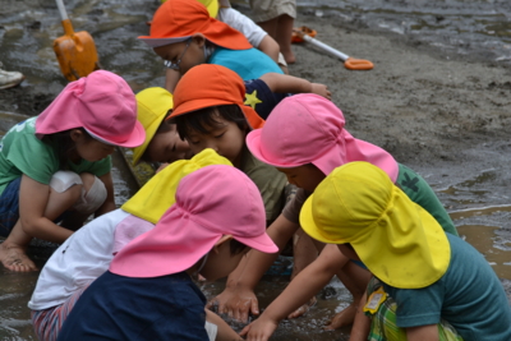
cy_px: 170
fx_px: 1832
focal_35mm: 129
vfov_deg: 10.6
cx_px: 256
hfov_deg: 15.9
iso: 100
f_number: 7.1
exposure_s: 1/200
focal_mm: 86
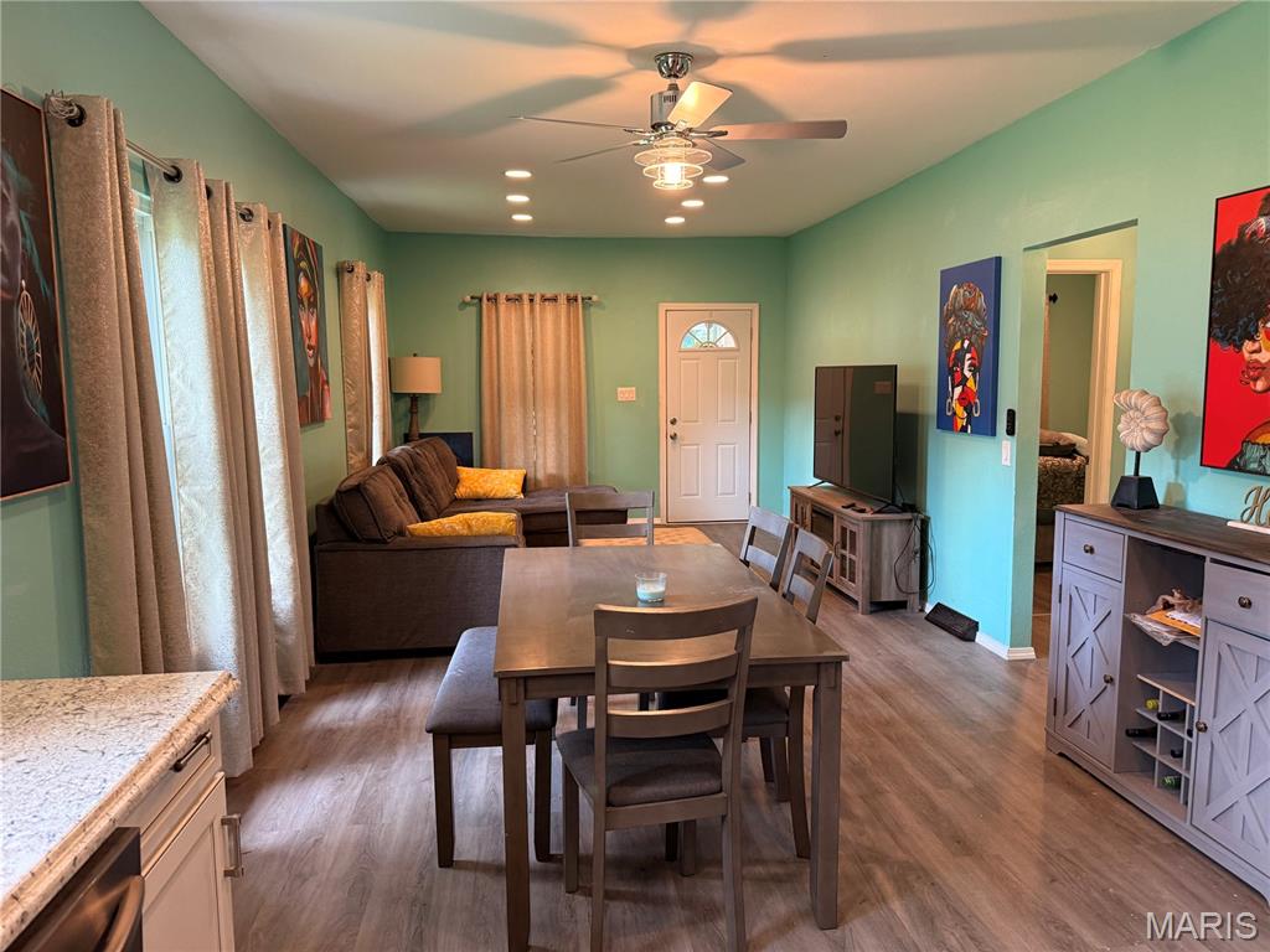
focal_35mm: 24
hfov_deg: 71.6
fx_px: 881
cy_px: 476
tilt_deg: -7.1
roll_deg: +0.4
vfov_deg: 56.8
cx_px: 635
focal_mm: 6.76
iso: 250
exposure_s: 1/60
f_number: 1.78
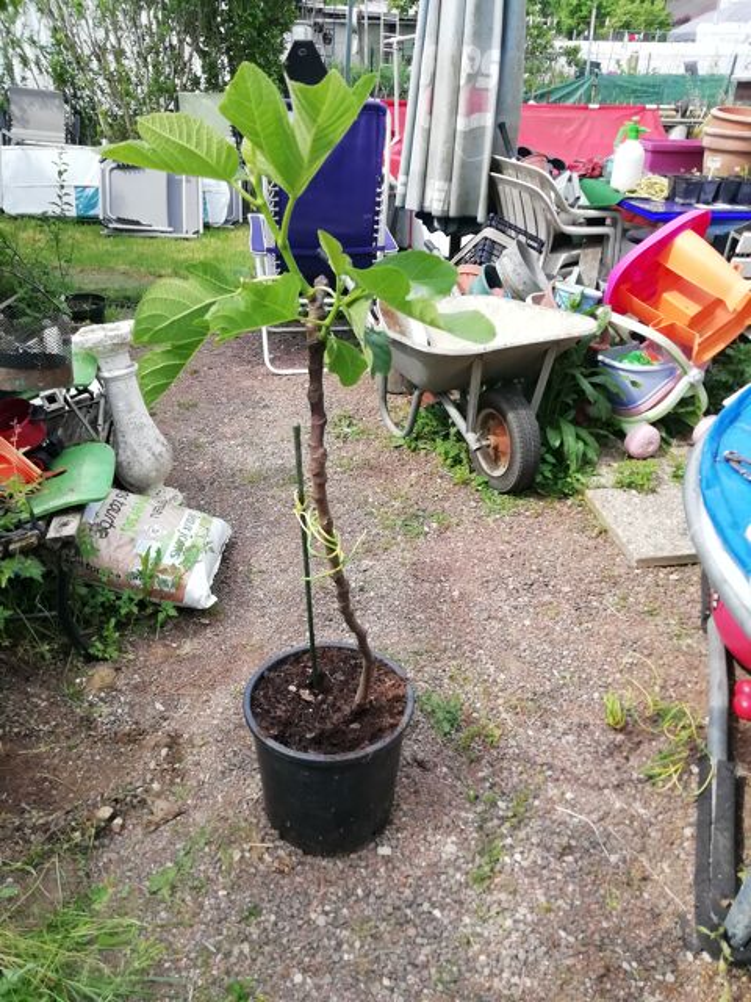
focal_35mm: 26
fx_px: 752
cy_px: 501
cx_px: 376
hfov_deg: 53.1
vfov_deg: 67.3
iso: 50
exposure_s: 1/390
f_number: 2.2
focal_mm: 3.21
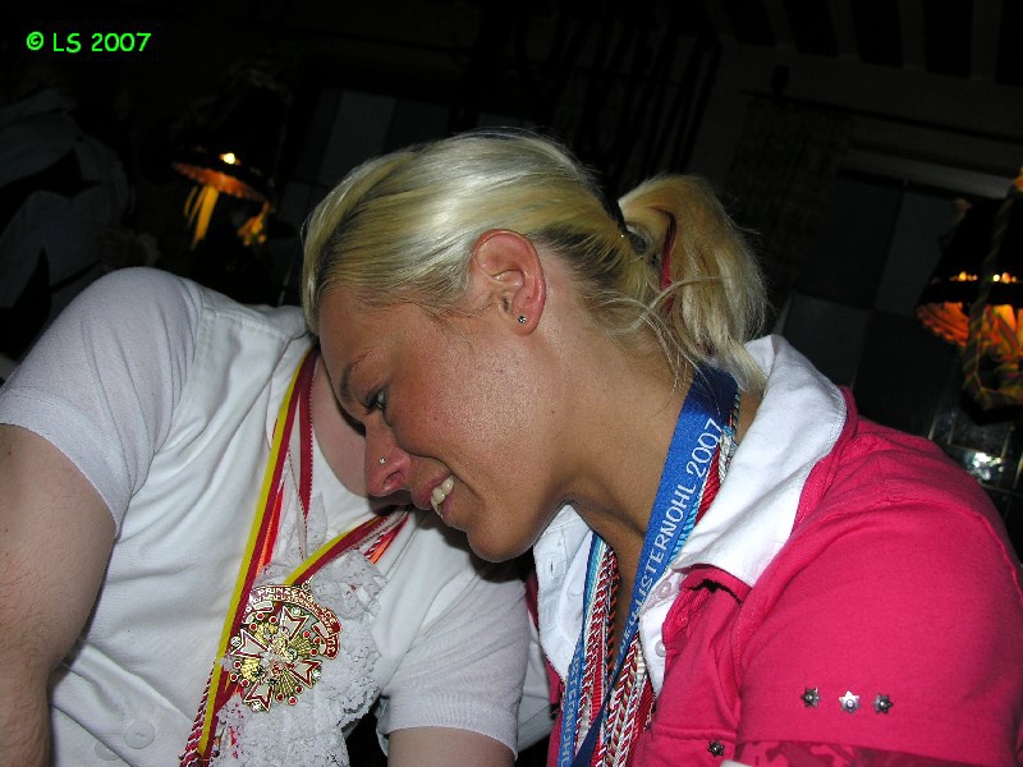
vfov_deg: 40.7
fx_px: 1034
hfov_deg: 52.6
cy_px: 384
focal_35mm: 35
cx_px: 512
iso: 50
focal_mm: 8.9
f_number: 2.8
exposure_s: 1/60.1
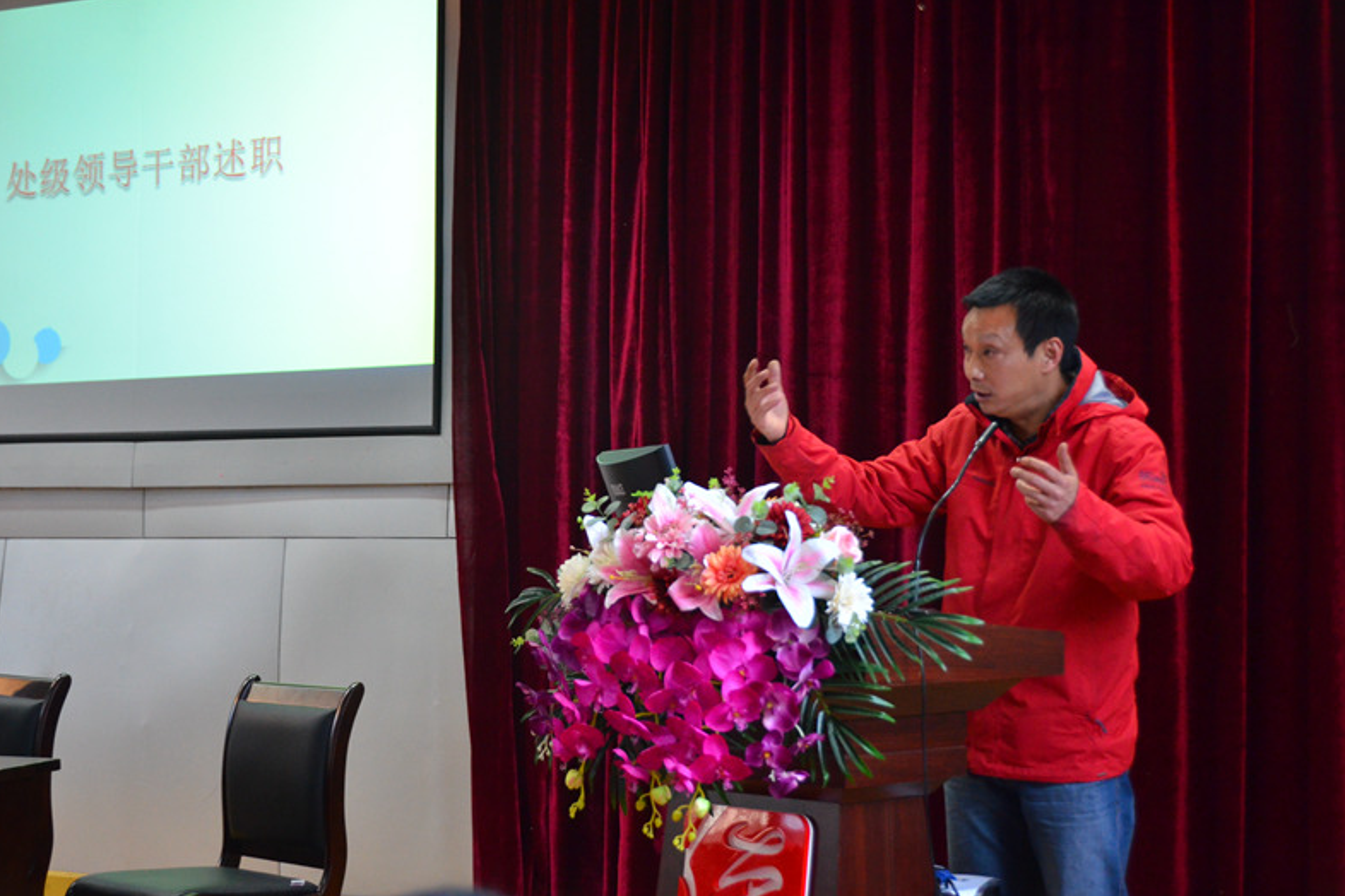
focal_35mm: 64
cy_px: 448
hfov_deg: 31.4
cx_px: 678
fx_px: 2391
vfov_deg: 21.2
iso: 1250
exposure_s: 1/50
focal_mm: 42
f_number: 4.5
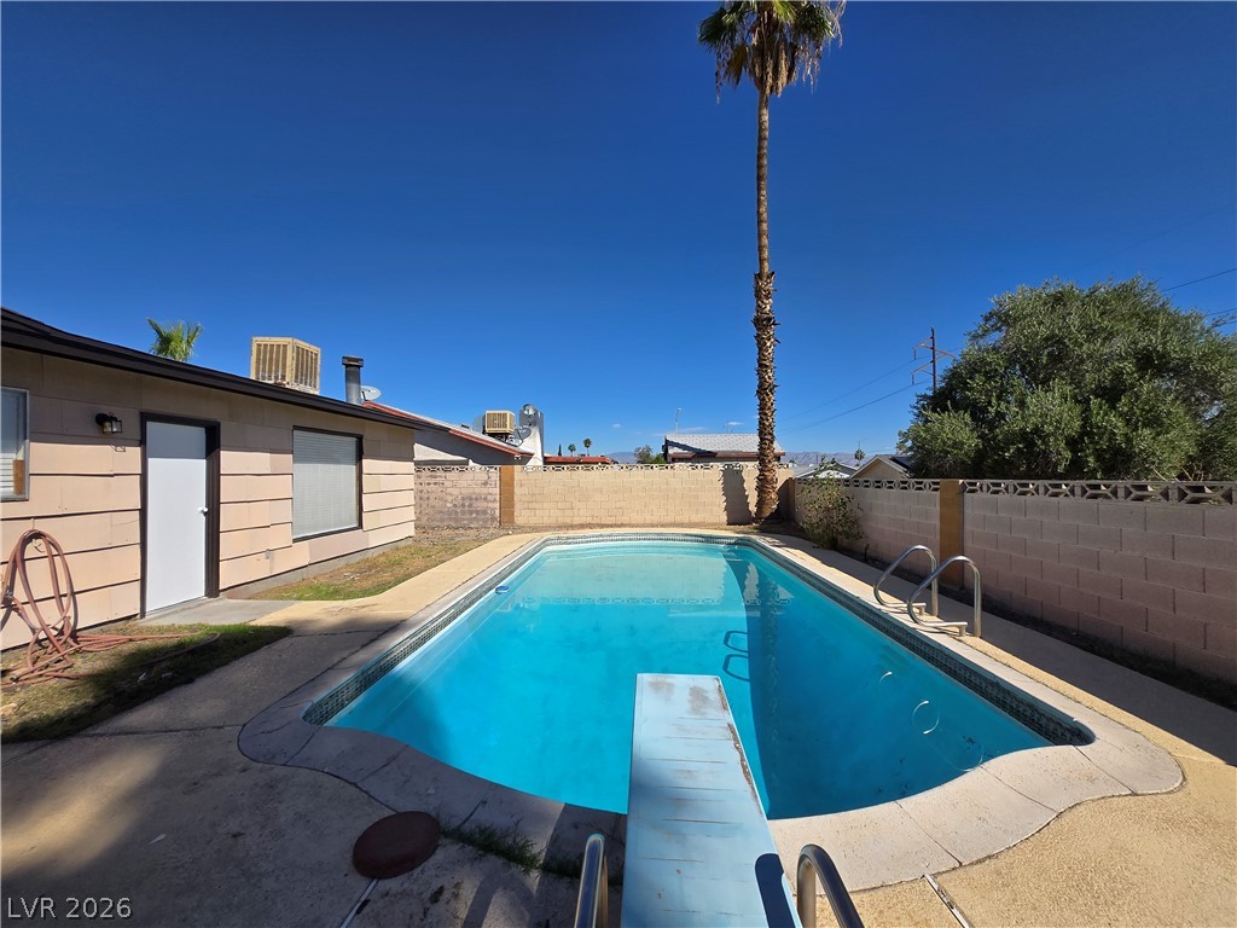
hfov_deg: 106.2
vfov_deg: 89.9
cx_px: 618
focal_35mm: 13
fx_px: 465
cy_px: 464
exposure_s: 1/1910
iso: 25
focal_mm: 1.7
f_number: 2.2
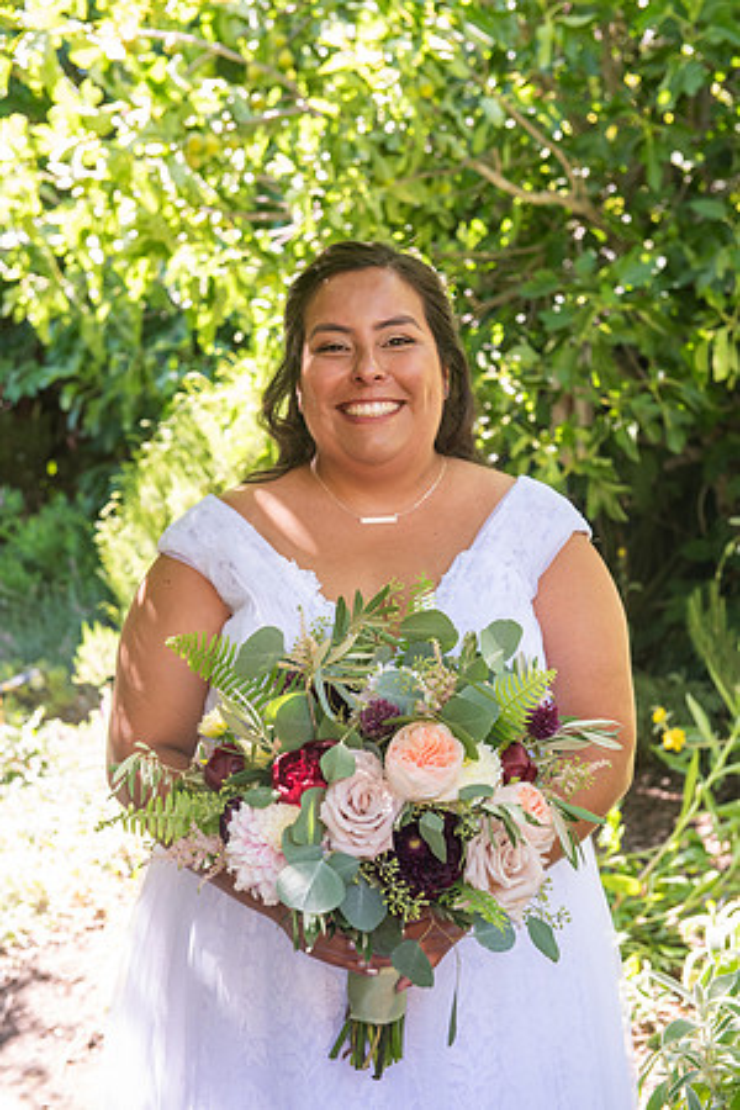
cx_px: 370
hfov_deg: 23.4
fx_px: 1788
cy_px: 555
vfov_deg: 34.5
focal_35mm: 58
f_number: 5
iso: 640
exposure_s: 1/160
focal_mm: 58
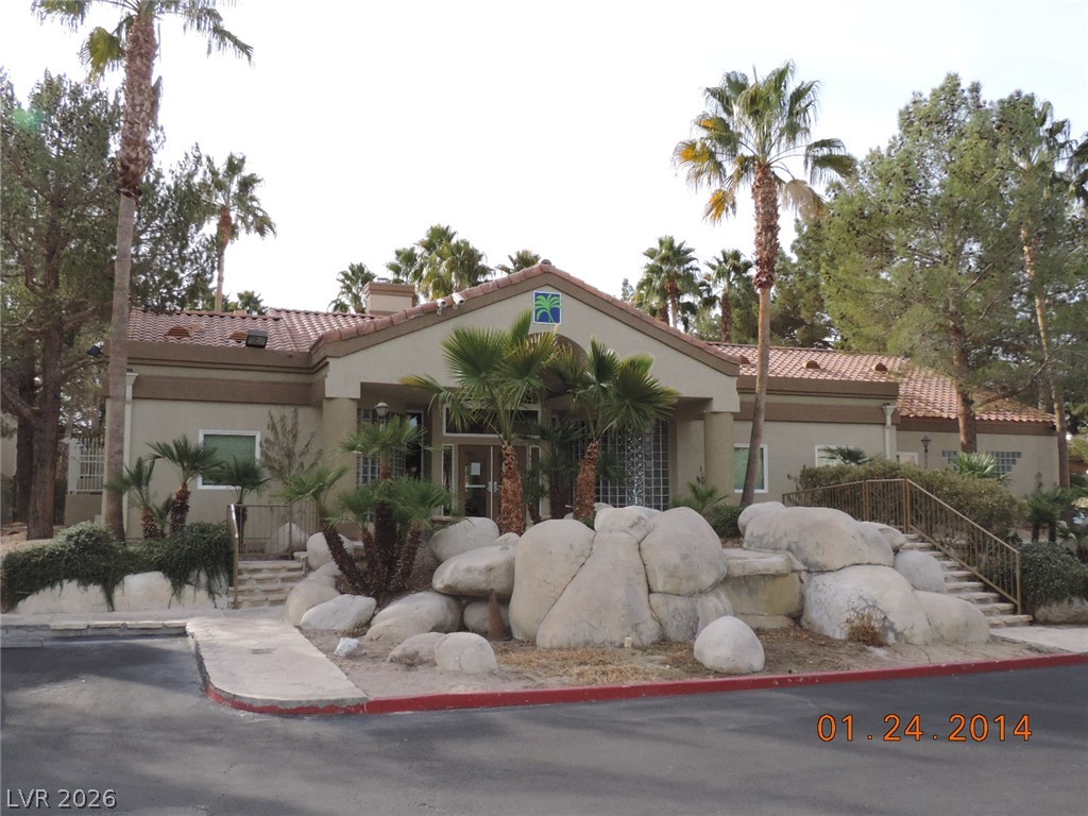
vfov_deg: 42.9
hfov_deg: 55.4
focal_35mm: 33
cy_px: 408
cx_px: 544
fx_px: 1037
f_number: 3.2
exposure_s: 1/2000
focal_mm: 5.8
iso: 400
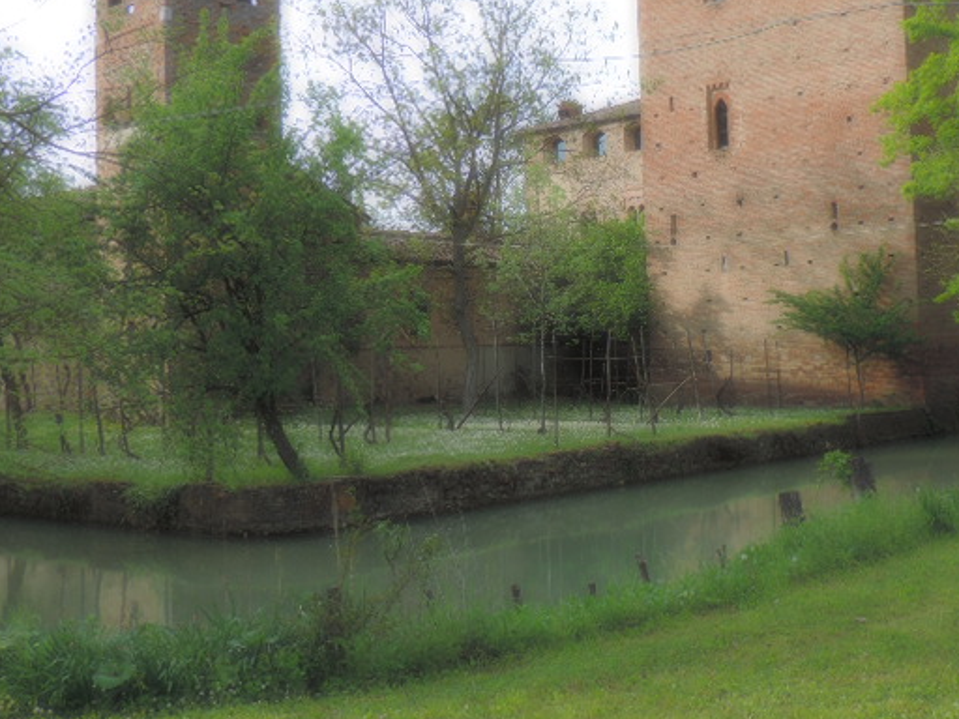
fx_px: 1385
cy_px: 275
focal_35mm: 50
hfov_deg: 38.0
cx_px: 596
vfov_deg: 29.0
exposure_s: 1/160
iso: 80
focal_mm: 7.1
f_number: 3.3
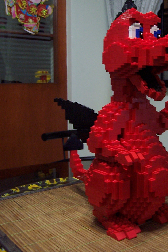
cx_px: 127
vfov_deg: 41.1
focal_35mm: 48
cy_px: 126
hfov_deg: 27.7
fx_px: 336
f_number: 2.7
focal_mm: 5.6
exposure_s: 1/8
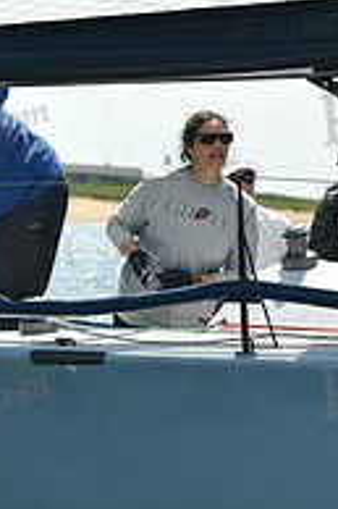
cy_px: 252
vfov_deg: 7.0
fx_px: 4133
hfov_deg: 4.7
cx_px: 185
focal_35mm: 293
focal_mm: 98
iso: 320
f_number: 5.6
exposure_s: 1/800
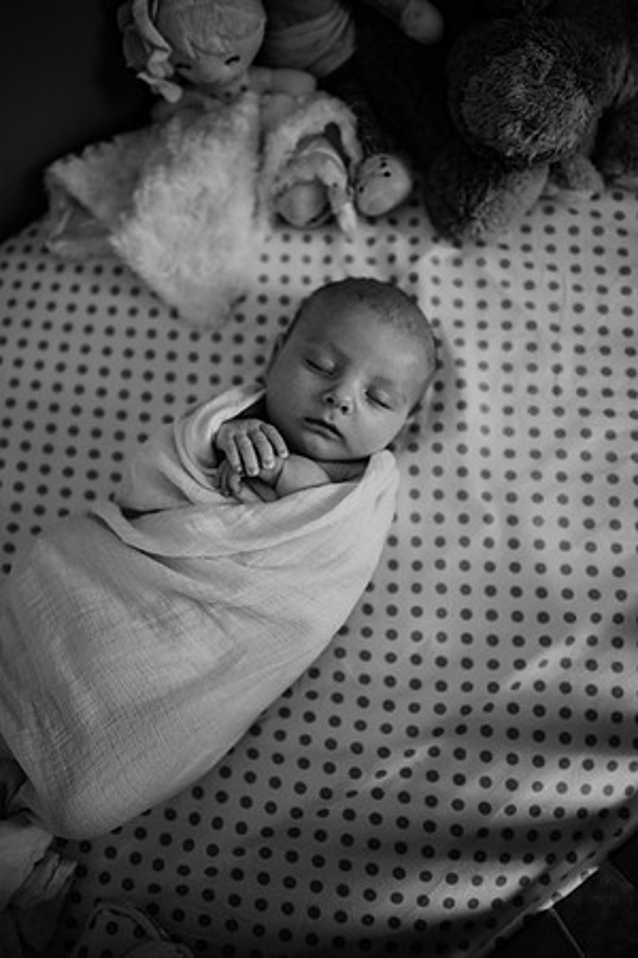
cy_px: 479
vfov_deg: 73.7
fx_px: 638
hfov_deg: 53.1
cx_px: 319
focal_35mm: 24
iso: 640
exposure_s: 1/320
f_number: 2
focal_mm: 24
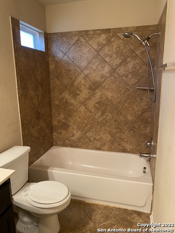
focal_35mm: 26
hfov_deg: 53.1
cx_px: 88
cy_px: 116
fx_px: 175
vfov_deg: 67.3
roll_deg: +0.7
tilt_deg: -11.2
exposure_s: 1/60
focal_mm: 4.25
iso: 250
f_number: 1.8
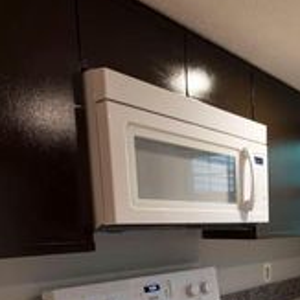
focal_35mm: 39
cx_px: 306
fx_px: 382
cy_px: 277
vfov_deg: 39.4
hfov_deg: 37.8
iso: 320
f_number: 6.4
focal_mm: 10
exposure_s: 1/4
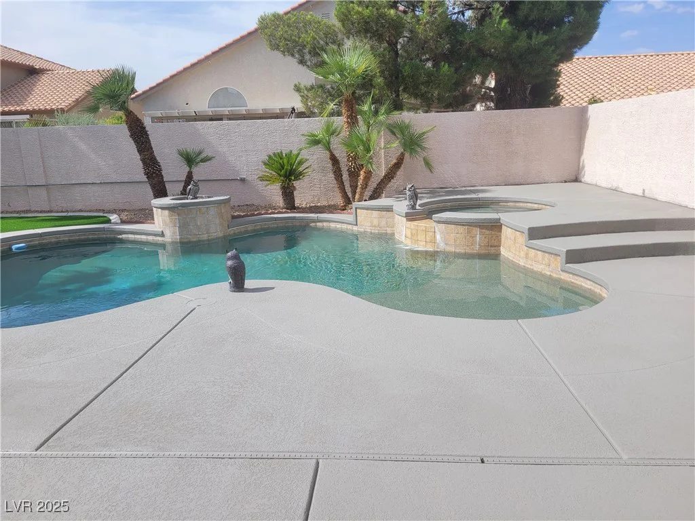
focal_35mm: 26
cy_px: 260
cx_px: 348
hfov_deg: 67.3
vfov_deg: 53.1
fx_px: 522
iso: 40
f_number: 1.8
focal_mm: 5.4
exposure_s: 1/2175
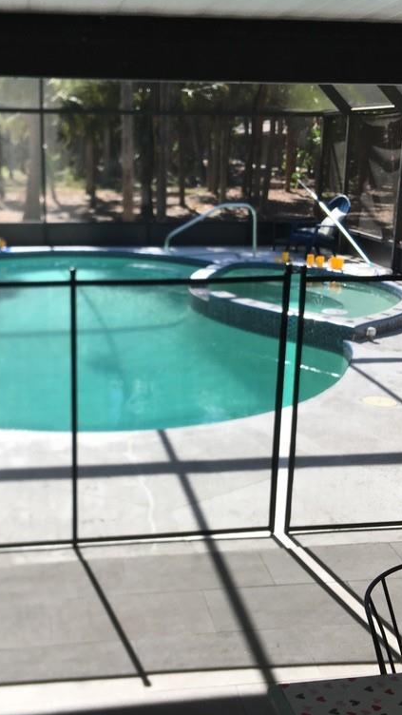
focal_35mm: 43
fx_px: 815
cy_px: 358
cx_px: 153
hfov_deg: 27.6
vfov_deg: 47.4
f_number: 2.2
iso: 25
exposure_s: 1/447
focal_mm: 4.15
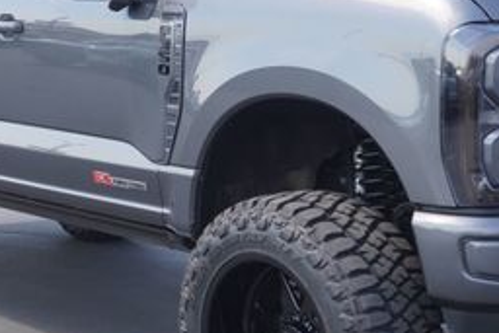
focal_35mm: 90
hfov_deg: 22.6
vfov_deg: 15.2
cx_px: 269
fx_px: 1248
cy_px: 187
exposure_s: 1/100
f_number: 7.1
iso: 100
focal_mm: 24
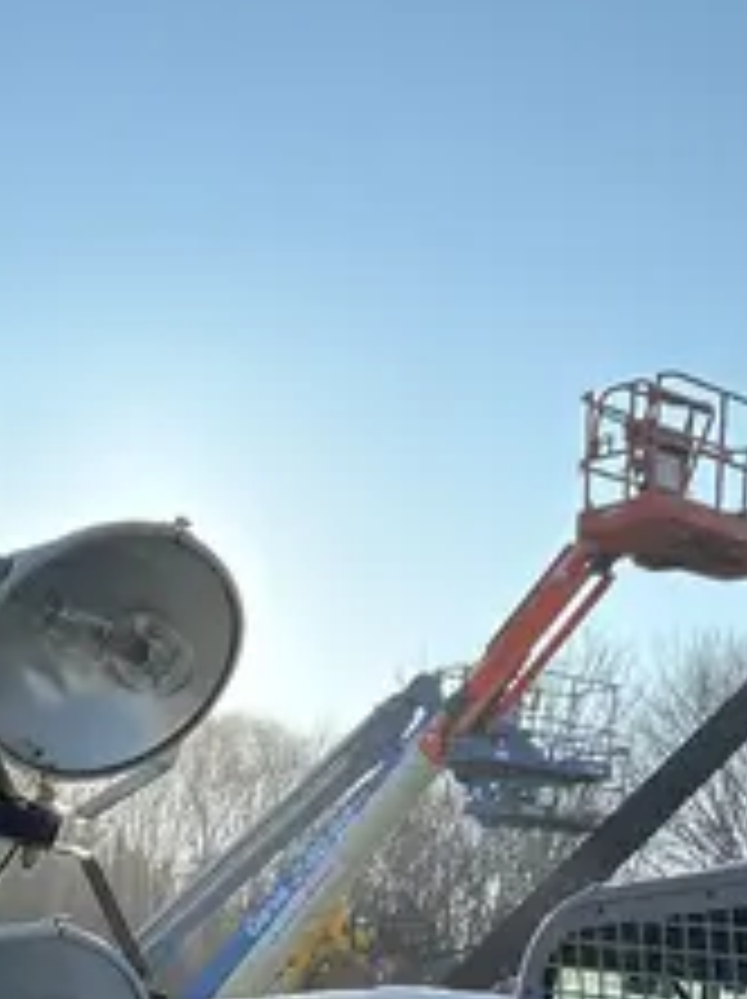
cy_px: 1393
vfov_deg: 20.3
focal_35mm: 86
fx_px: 2479
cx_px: -180
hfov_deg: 16.3
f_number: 1.5
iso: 50
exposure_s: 1/2762
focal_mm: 5.7
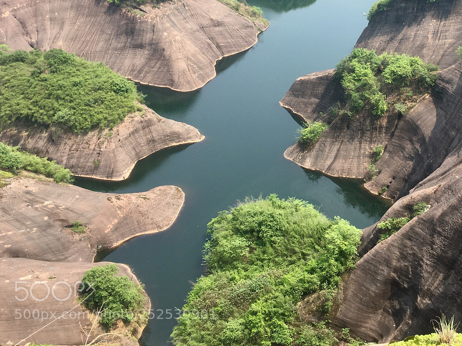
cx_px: 338
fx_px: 587
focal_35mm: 44
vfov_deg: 32.3
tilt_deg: -24.8
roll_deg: -0.9
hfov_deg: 41.9
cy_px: 86
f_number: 2.2
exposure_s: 1/596
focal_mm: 4.15
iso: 25
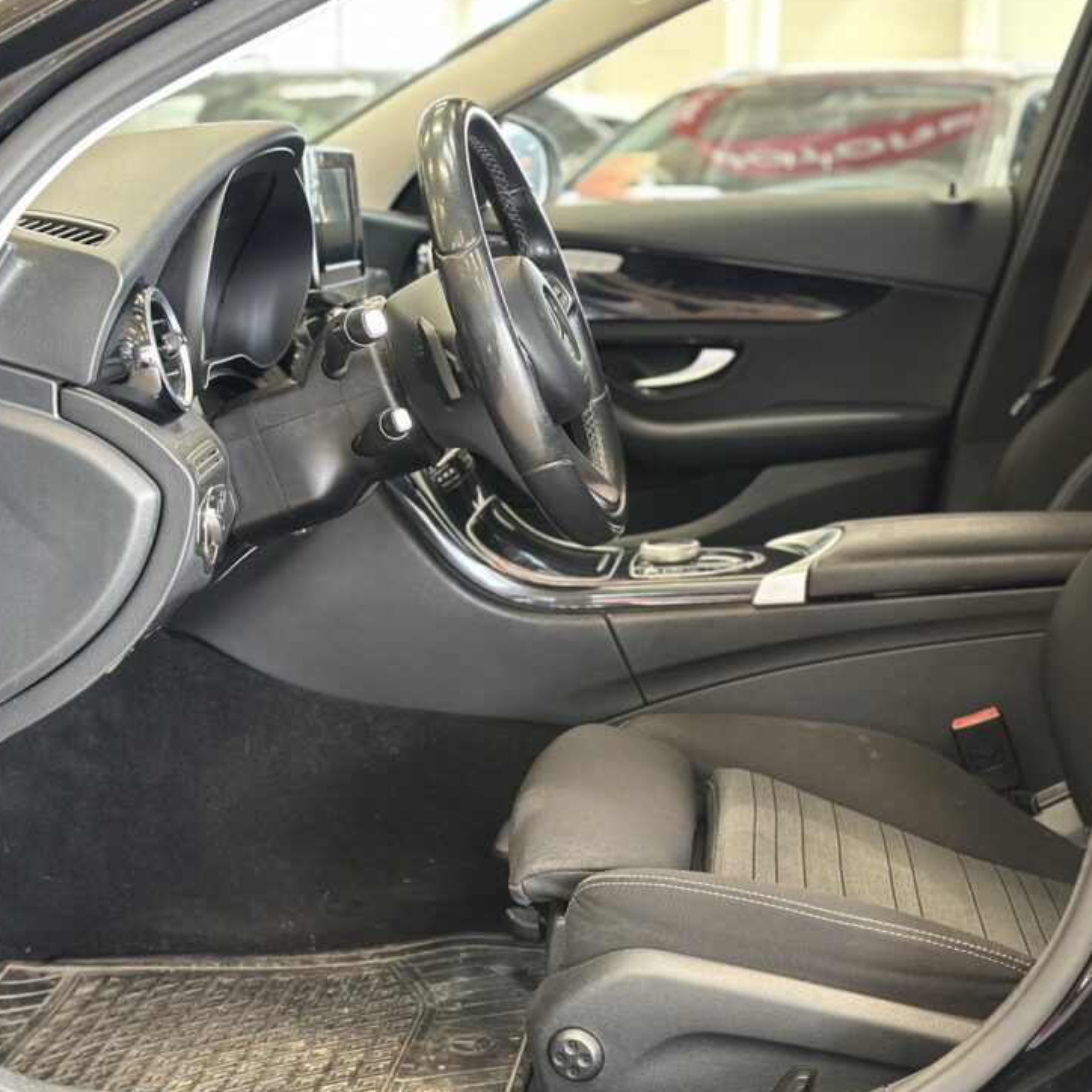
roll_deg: -1.2
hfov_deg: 28.6
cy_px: 520
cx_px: 629
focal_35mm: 60
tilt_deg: -8.5
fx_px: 2141
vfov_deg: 28.6
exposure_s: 1/33
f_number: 1.78
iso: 320
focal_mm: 6.86
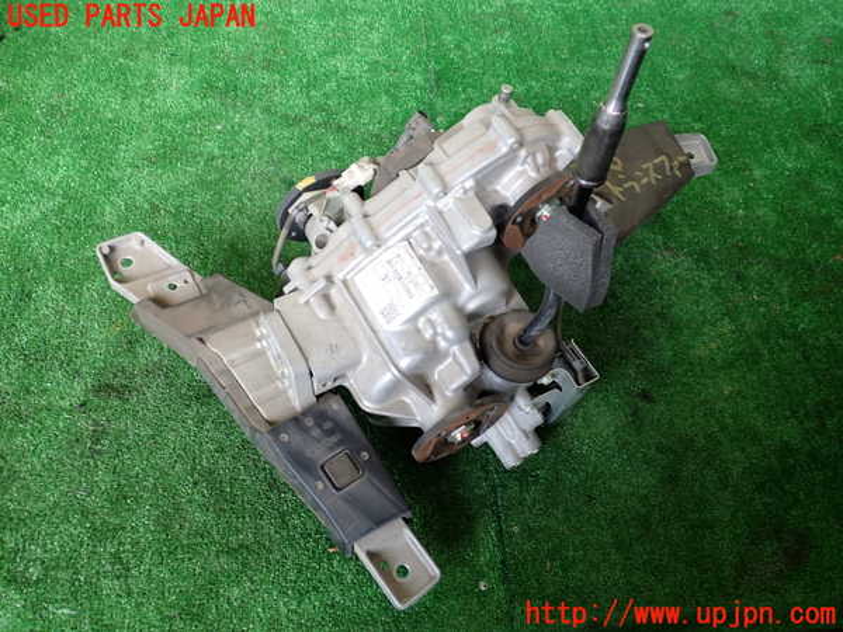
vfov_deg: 46.8
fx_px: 731
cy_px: 316
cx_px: 422
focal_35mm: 30
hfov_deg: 60.0
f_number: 2.3
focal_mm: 5.4
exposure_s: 1/40
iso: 200
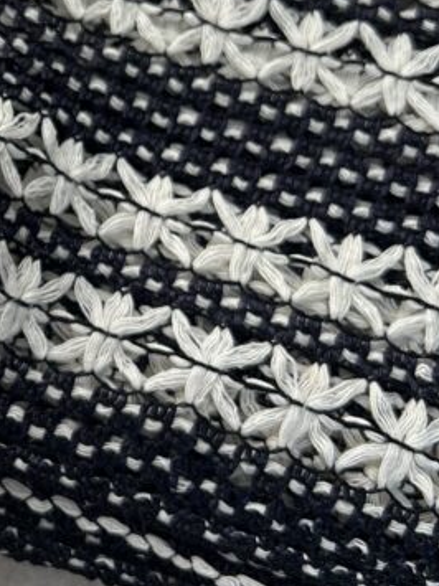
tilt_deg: -71.2
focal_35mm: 75
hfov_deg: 18.0
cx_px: -165
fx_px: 1269
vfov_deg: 25.8
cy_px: 177
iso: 50
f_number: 1.5
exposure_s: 1/421
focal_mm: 5.7
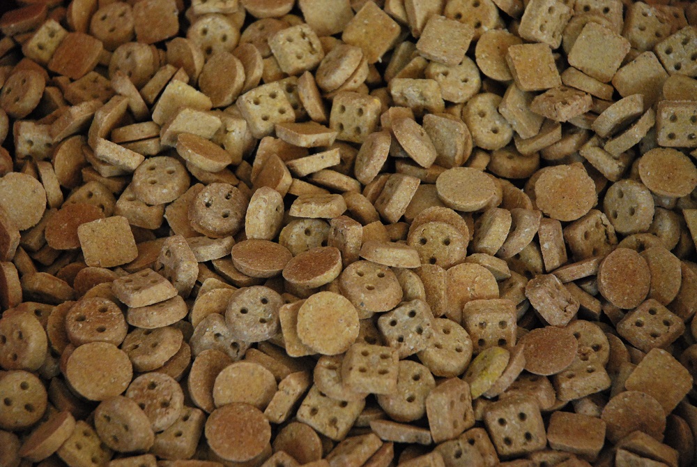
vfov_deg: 13.1
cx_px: 348
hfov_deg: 19.4
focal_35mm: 105
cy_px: 234
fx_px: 2035
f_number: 4.5
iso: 1600
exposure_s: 1/60
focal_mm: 70
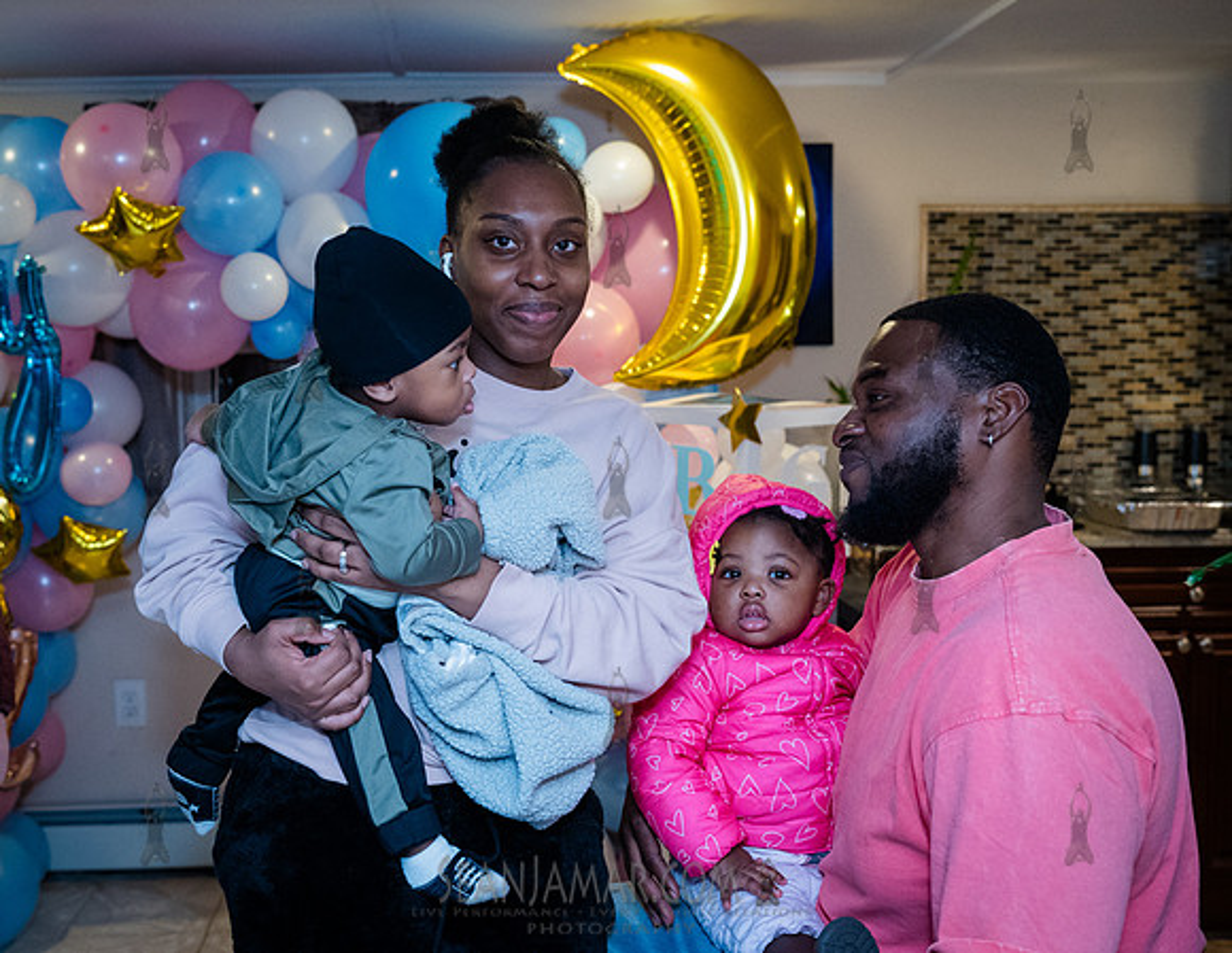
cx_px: 516
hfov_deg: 46.3
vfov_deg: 36.8
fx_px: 1433
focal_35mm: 40
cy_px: 477
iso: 6400
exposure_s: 1/320
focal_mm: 35
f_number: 3.5
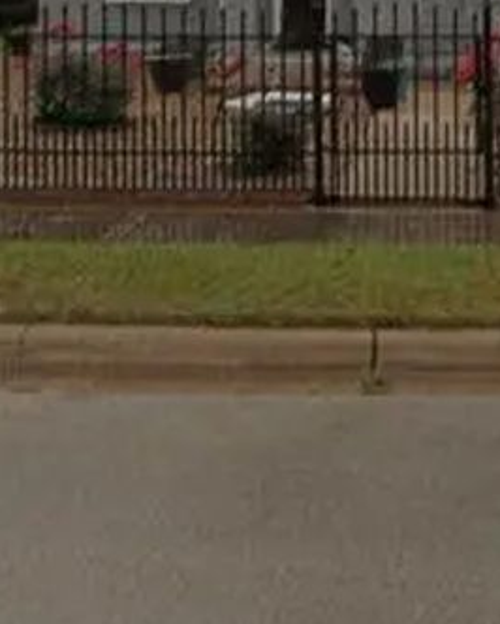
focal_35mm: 81
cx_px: 432
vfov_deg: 22.1
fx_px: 1497
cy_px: -82
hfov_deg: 18.7
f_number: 3.5
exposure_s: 1/50
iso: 80
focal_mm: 4.9
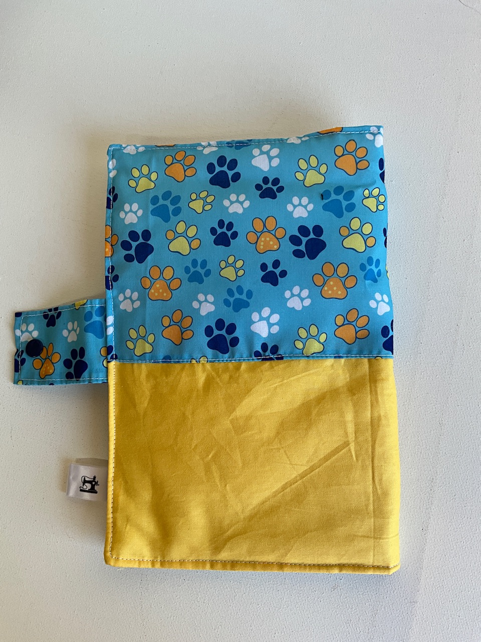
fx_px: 537
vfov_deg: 61.7
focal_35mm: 29
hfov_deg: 48.2
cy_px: 321
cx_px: 240
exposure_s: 1/100
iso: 25
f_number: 1.8
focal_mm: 3
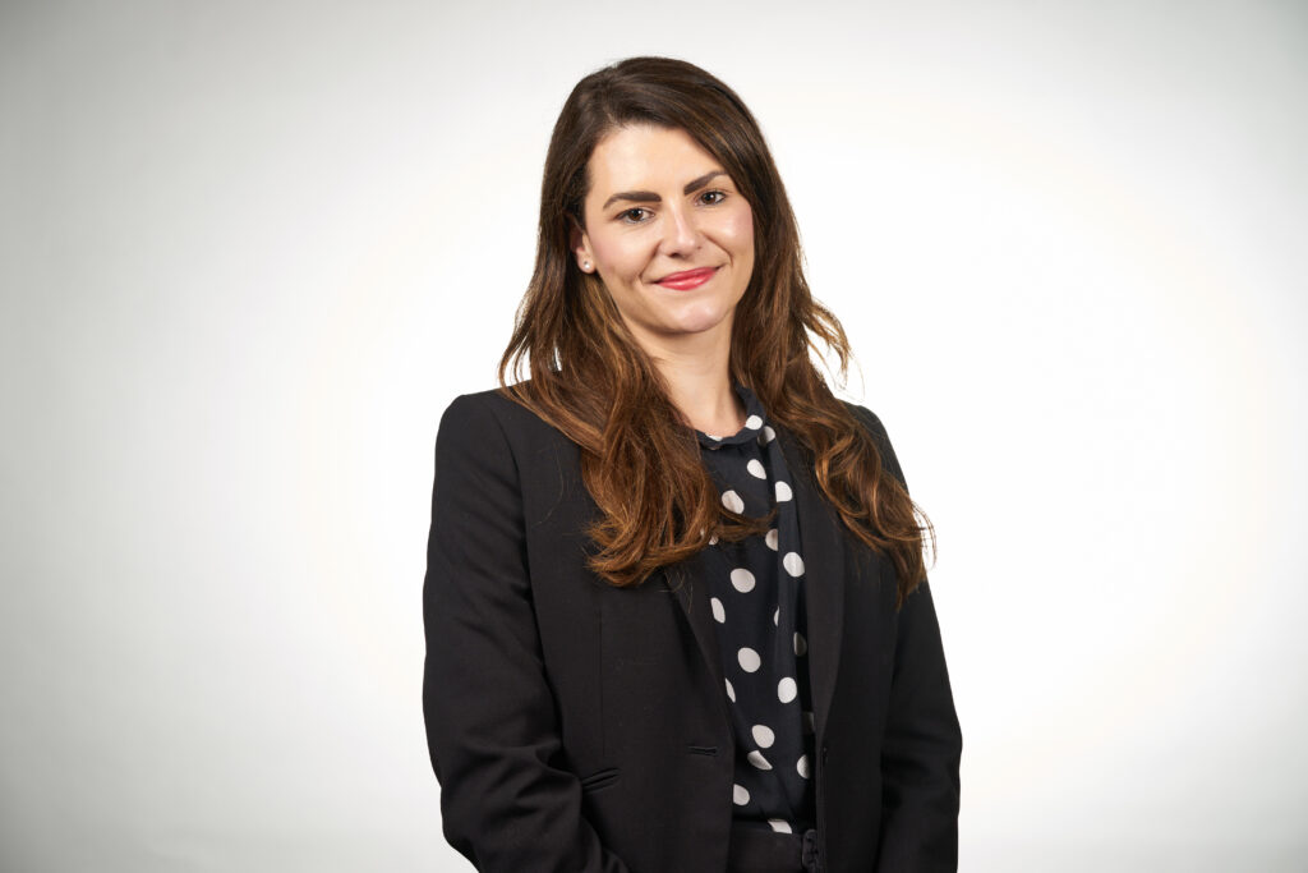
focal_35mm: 85
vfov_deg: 16.1
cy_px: 436
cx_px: 654
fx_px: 3089
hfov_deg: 23.9
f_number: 5
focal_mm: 85
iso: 250
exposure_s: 1/200
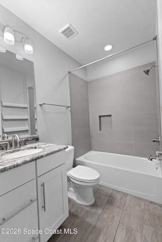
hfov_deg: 77.3
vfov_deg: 100.4
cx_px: 81
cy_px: 121
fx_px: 101
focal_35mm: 15
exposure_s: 1/500
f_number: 3.5
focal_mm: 10
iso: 8000
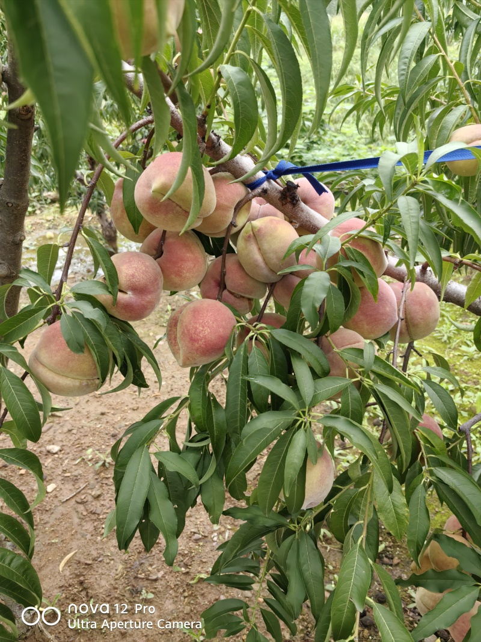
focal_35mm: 27
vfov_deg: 65.3
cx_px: 240
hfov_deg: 51.3
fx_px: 500
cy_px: 321
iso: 160
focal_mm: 5.72
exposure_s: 1/898
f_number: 2
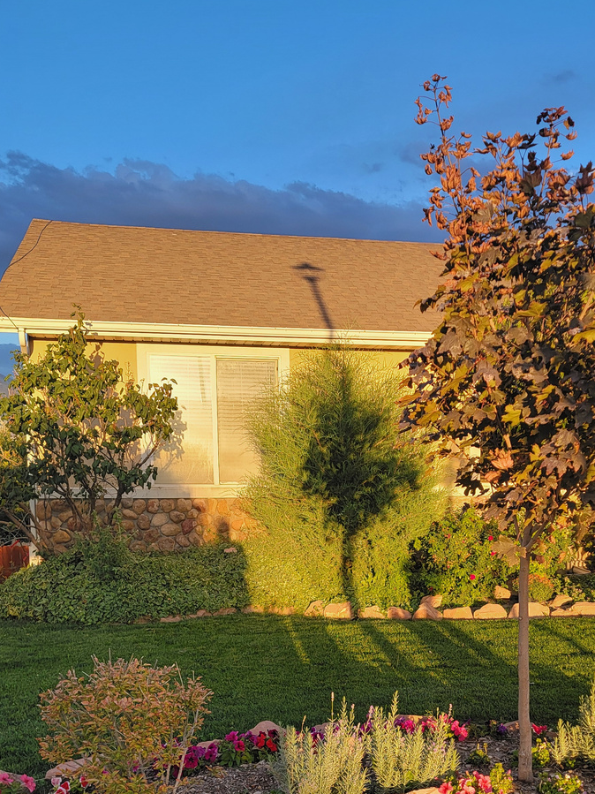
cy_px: 598
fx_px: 940
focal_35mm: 41
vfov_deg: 44.2
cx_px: 382
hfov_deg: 34.9
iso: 16
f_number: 1.8
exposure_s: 1/155
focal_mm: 6.7
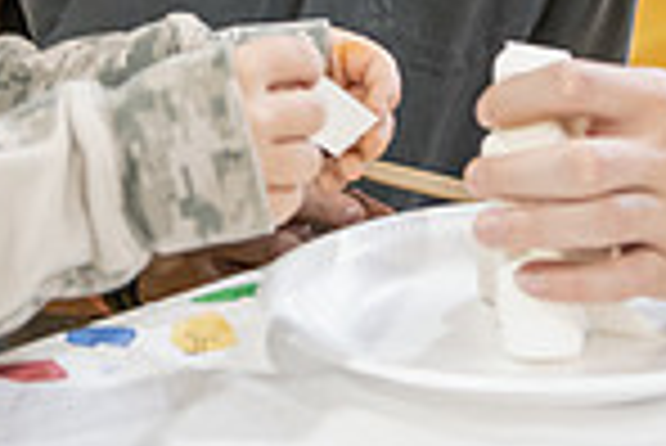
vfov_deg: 8.5
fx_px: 2907
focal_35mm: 157
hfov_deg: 13.1
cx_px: 270
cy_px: -304
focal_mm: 40
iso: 1250
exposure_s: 1/160
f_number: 3.2
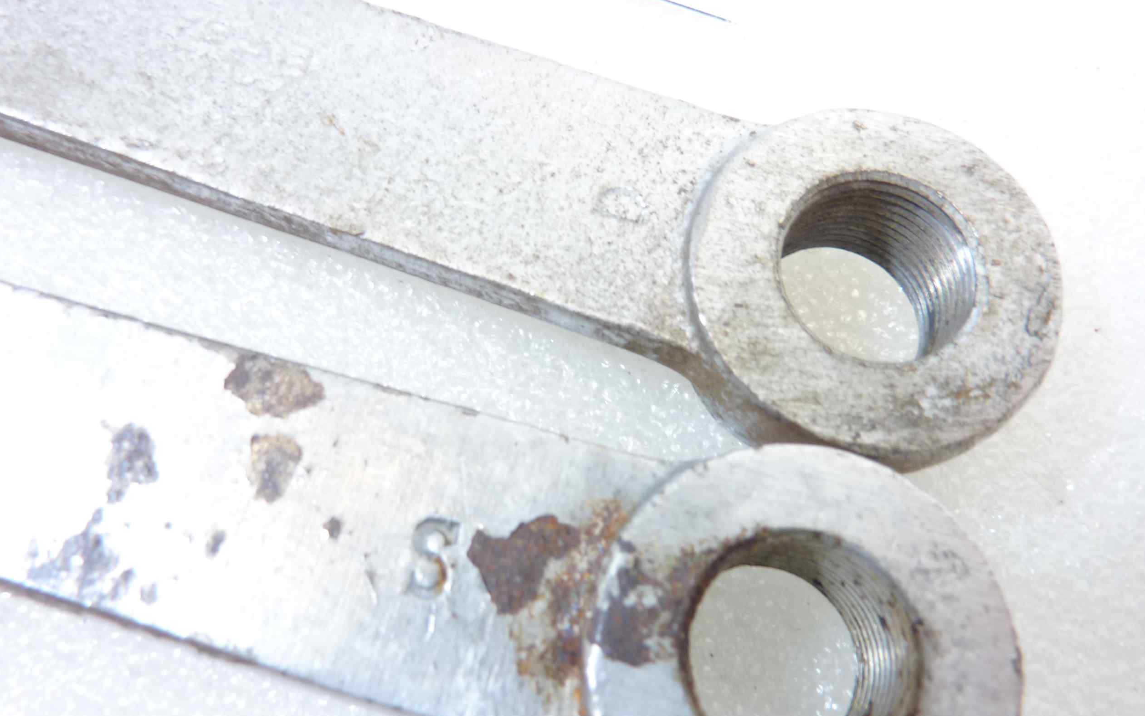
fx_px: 842
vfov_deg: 46.0
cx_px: 568
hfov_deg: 68.4
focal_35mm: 27
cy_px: 390
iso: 80
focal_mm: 4.1
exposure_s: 1/13
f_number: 3.3
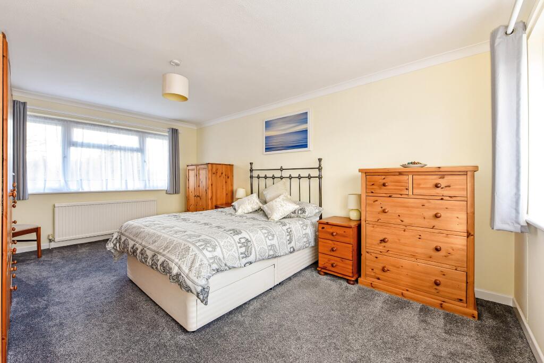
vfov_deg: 81.3
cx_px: 272
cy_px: 182
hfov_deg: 104.2
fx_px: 212
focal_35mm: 14
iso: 400
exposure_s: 1/50
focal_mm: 14
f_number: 7.1
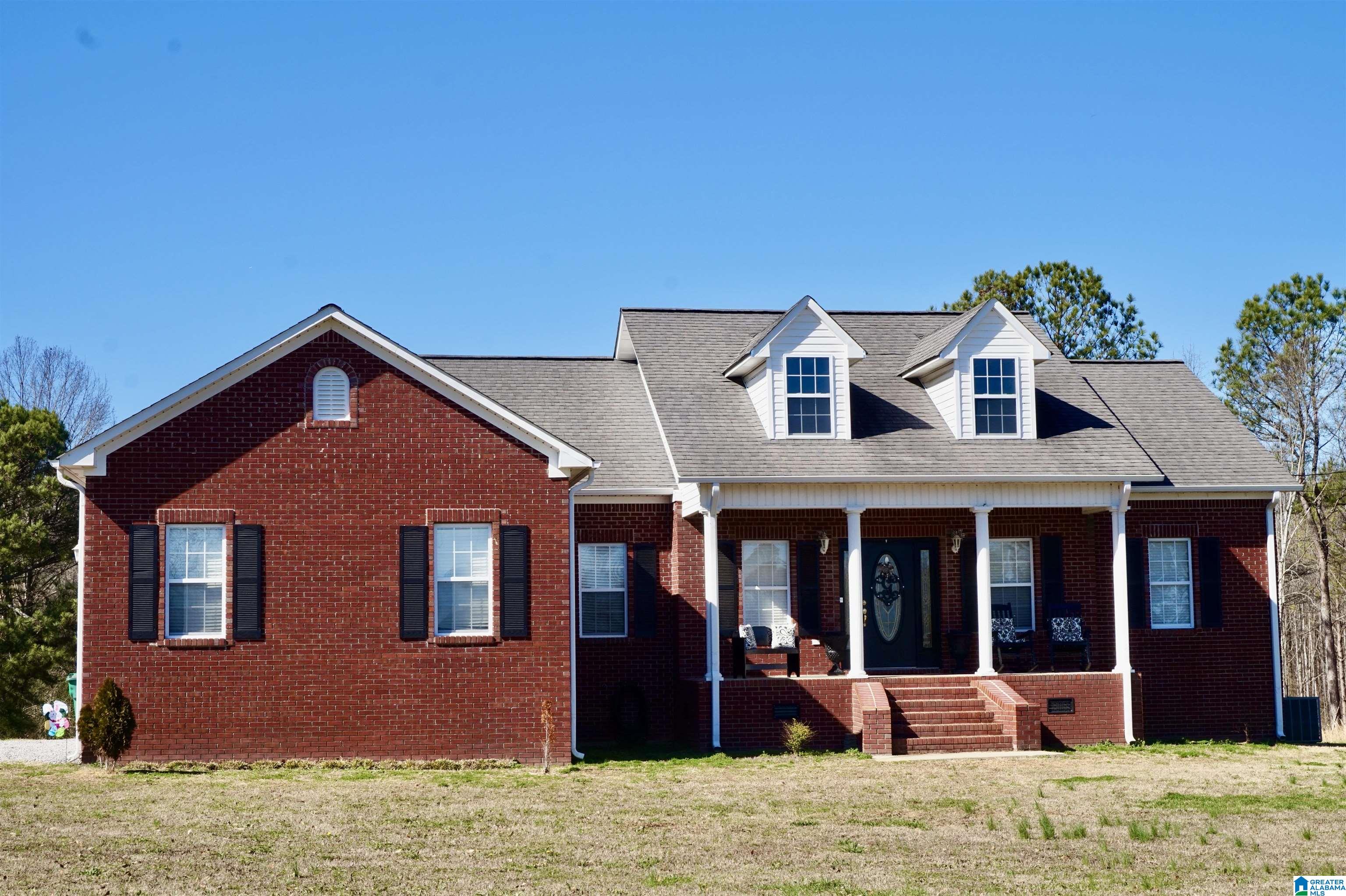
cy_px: 448
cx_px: 673
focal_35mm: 54
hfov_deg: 36.9
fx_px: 2018
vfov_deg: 25.0
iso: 100
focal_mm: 36
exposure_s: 1/80
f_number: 14
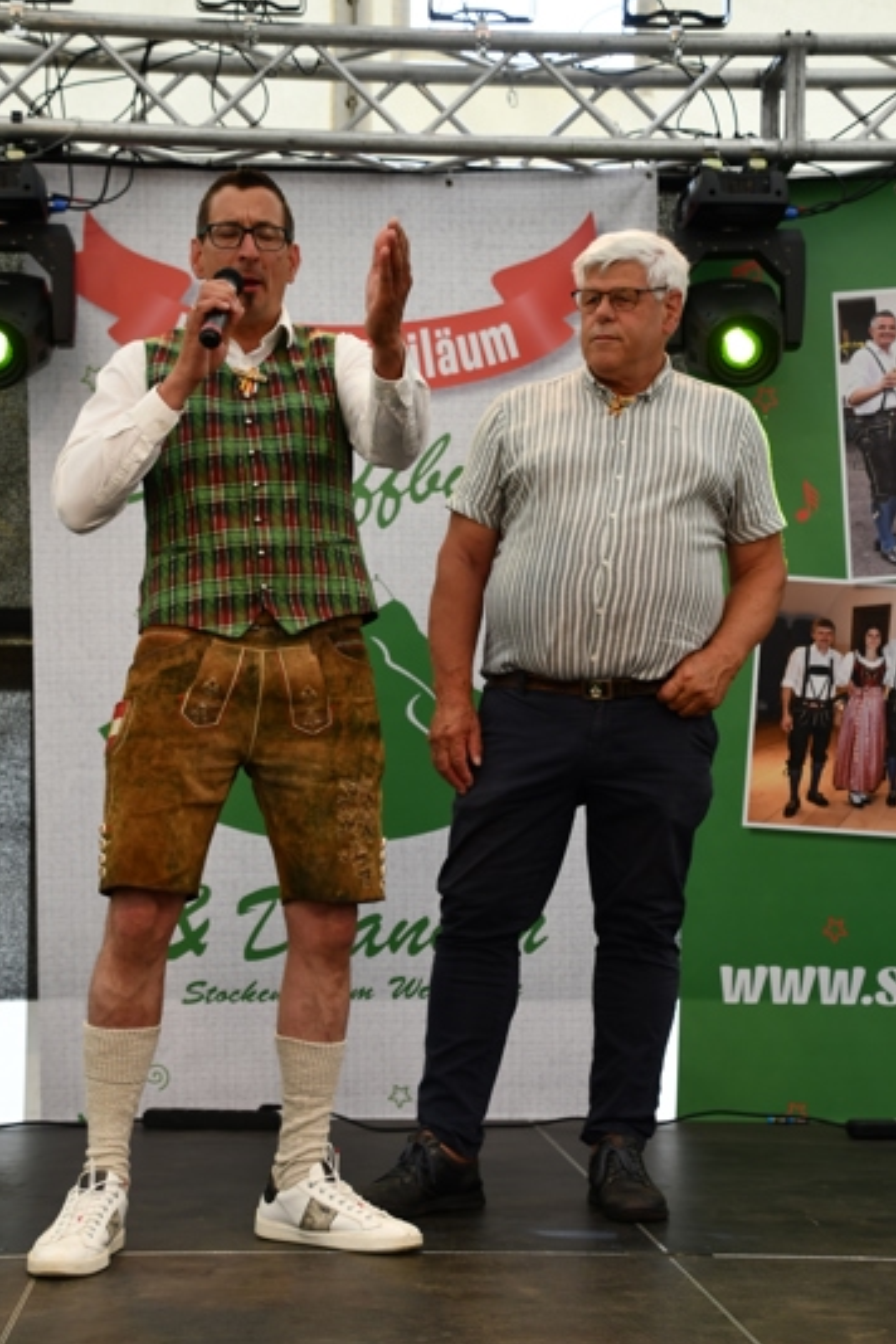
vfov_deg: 31.4
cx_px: 405
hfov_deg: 21.2
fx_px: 2389
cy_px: 685
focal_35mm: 64
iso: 450
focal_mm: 38
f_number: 4.2
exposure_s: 1/250
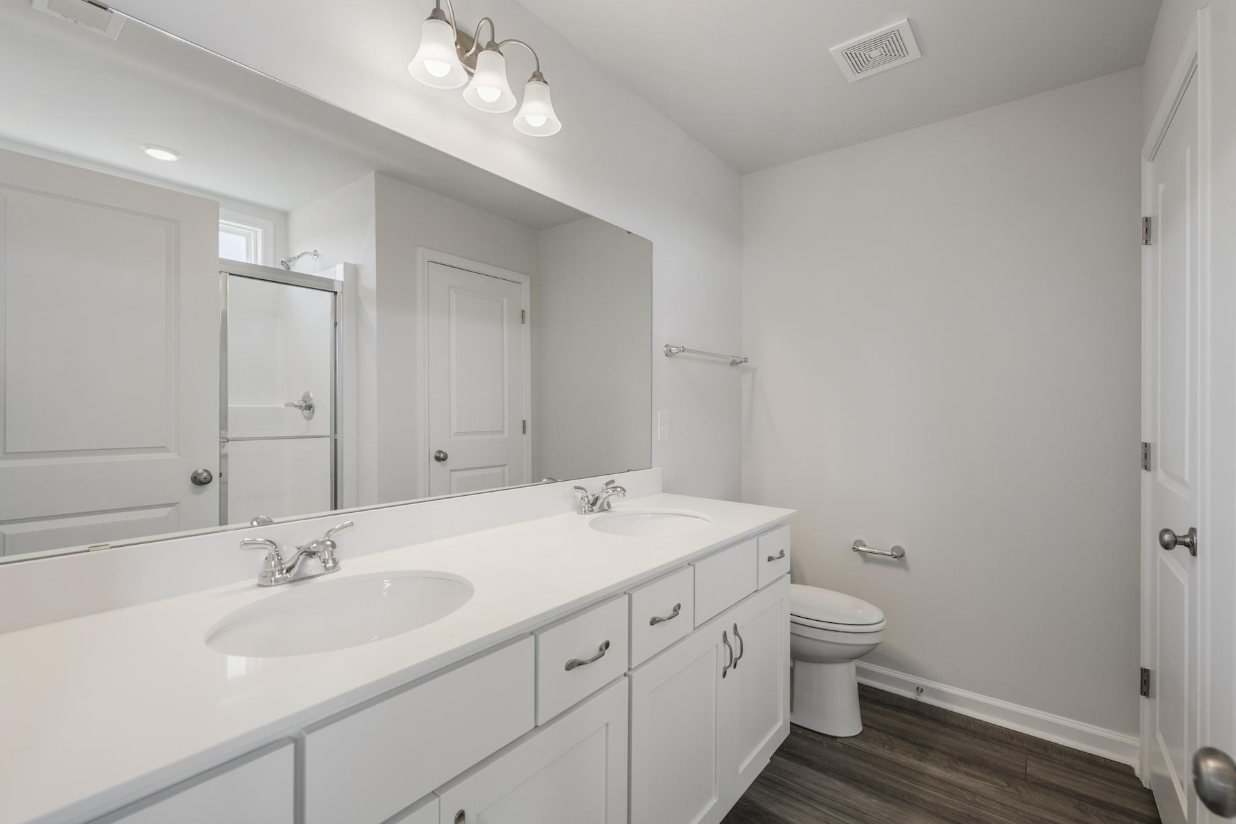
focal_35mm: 15
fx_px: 515
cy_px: 416
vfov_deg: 77.3
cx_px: 617
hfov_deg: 100.4
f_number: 5.6
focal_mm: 14
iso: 400
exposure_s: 1/15
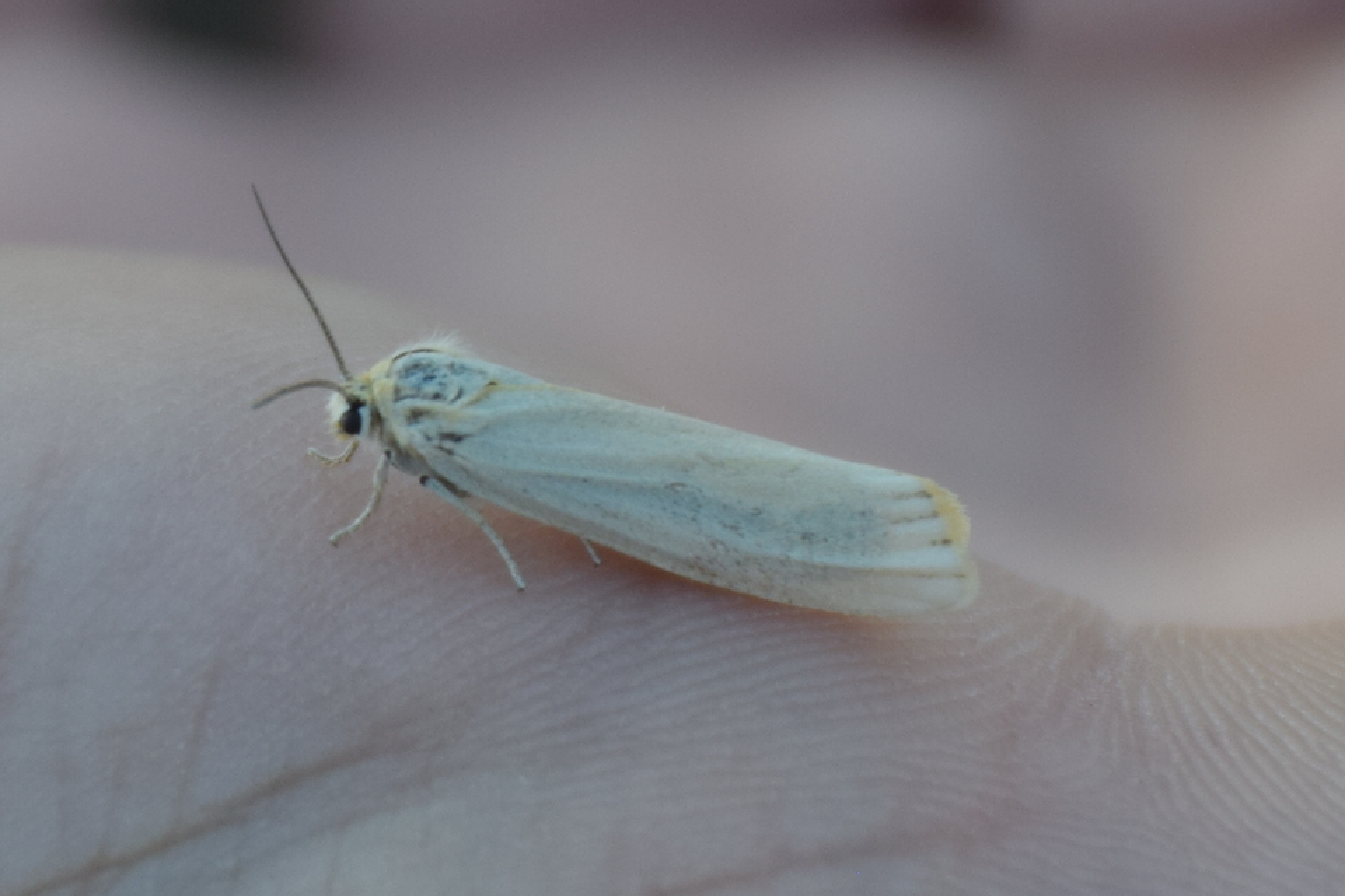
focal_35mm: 210
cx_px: 672
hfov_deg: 9.8
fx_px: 7845
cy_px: 448
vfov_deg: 6.5
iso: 320
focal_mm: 140
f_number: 5.6
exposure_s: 1/320
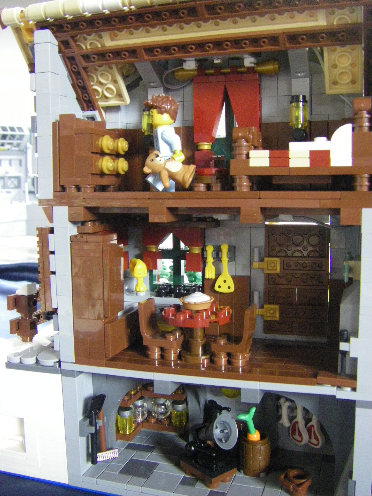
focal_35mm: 38
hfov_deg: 37.7
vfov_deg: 49.0
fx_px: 544
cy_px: 248
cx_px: 186
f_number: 3.5
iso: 800
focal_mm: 6.3
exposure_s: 1/30
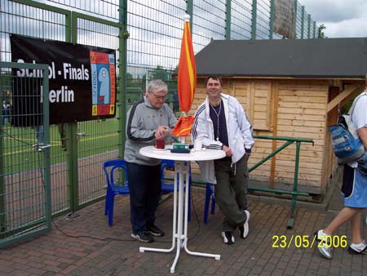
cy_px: 138
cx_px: 184
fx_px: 403
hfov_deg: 49.0
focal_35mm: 38
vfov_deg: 37.8
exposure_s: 1/350
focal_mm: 8
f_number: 4.8
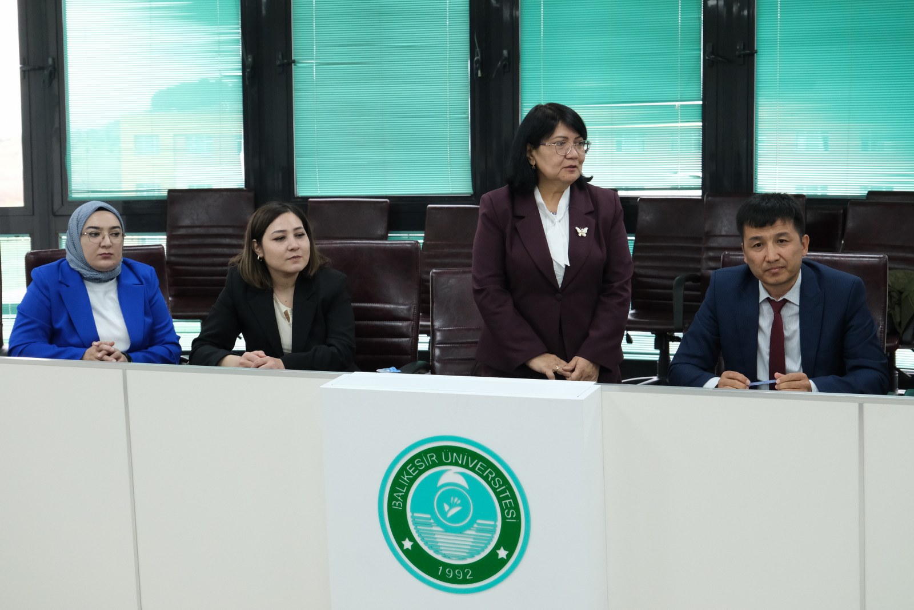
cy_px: 305
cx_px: 457
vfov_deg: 26.5
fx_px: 1295
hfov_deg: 38.9
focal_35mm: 51
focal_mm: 34.2
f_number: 5.6
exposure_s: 1/250
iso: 3200
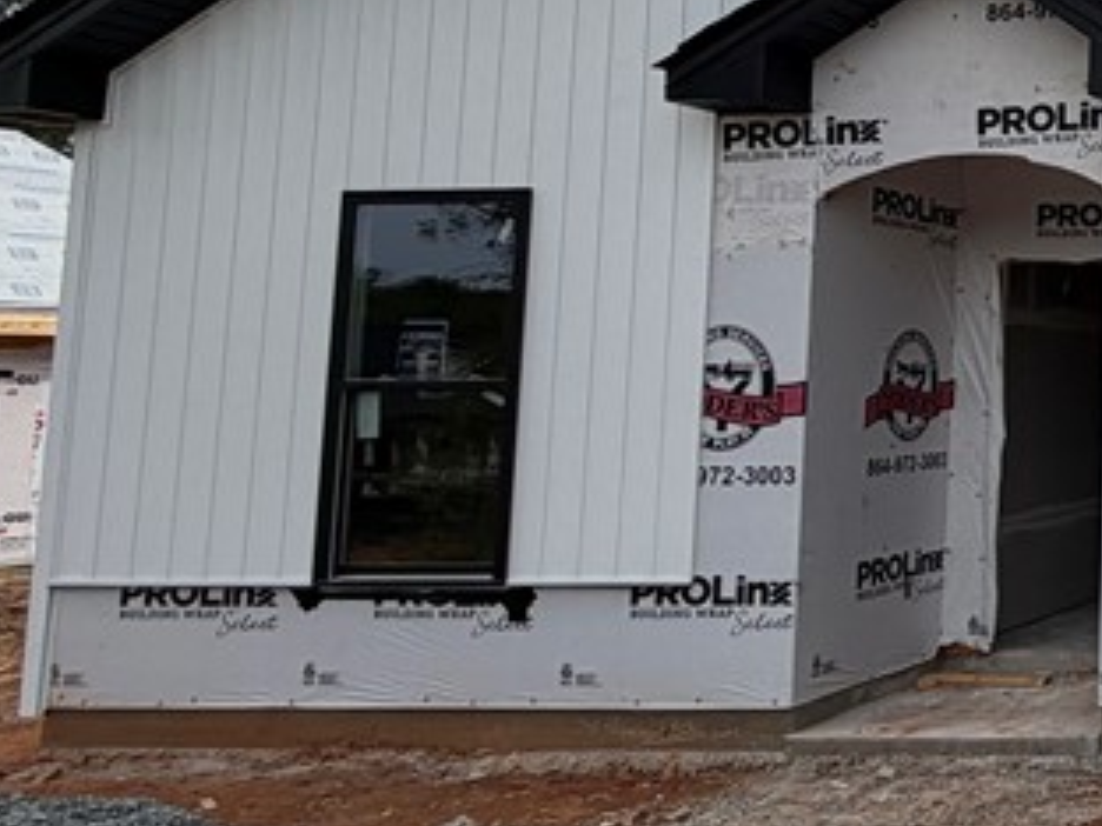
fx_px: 1464
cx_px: 1710
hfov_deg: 26.9
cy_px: 240
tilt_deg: +4.4
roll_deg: +0.5
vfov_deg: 31.1
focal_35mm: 46
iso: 20
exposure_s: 1/1017
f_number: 2.2
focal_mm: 2.22
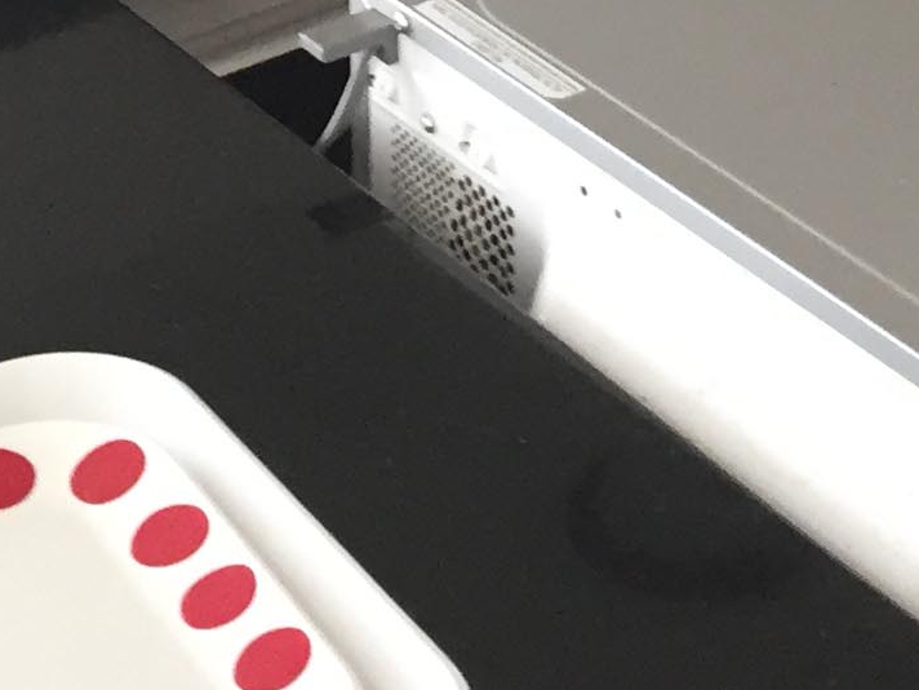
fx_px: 3531
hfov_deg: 14.7
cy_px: -724
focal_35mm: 133
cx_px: 830
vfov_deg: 10.2
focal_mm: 4.15
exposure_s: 1/30
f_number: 2.2
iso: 100
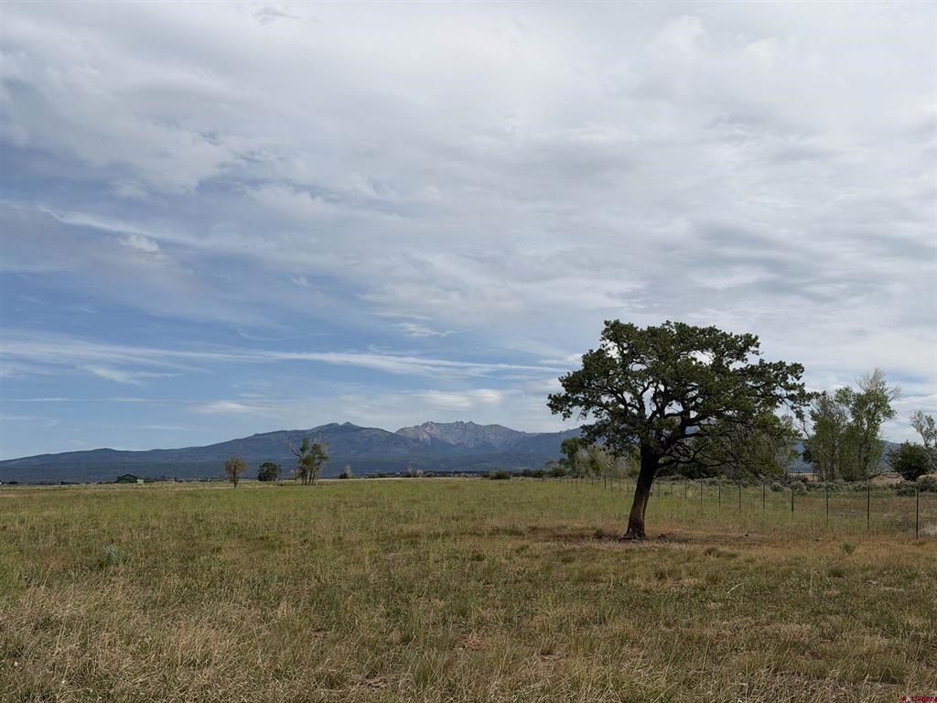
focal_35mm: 48
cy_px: 352
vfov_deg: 30.3
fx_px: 1299
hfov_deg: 39.7
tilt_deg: +5.6
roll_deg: +0.7
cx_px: 468
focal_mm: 6.76
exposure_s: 1/9901
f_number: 1.78
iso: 64
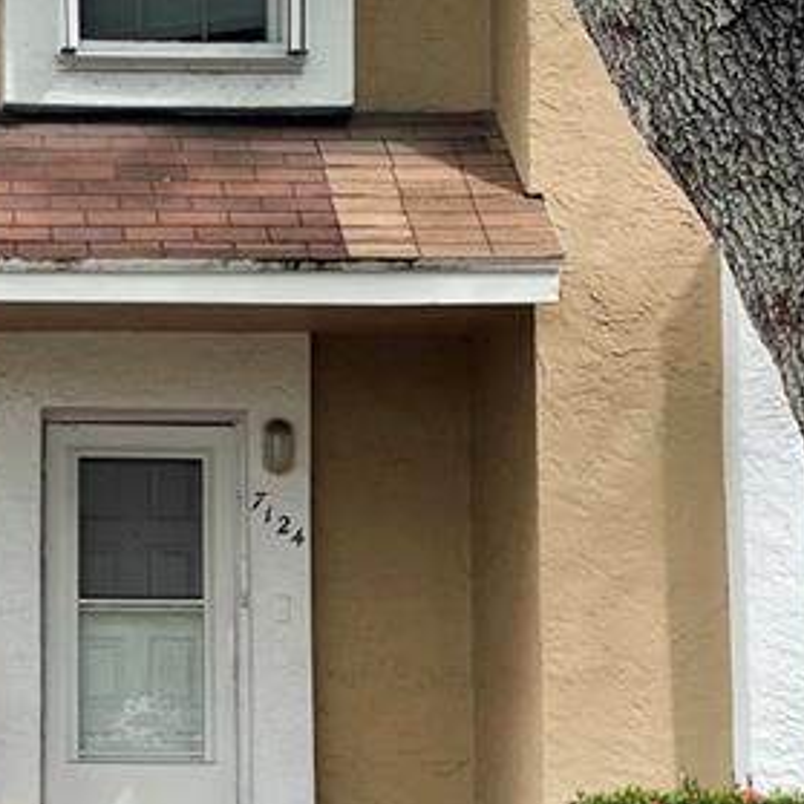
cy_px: 389
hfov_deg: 17.9
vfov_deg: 18.3
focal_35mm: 95
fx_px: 2496
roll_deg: +0.0
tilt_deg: +6.5
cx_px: 12
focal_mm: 5.1
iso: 32
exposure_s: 1/780
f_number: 1.6
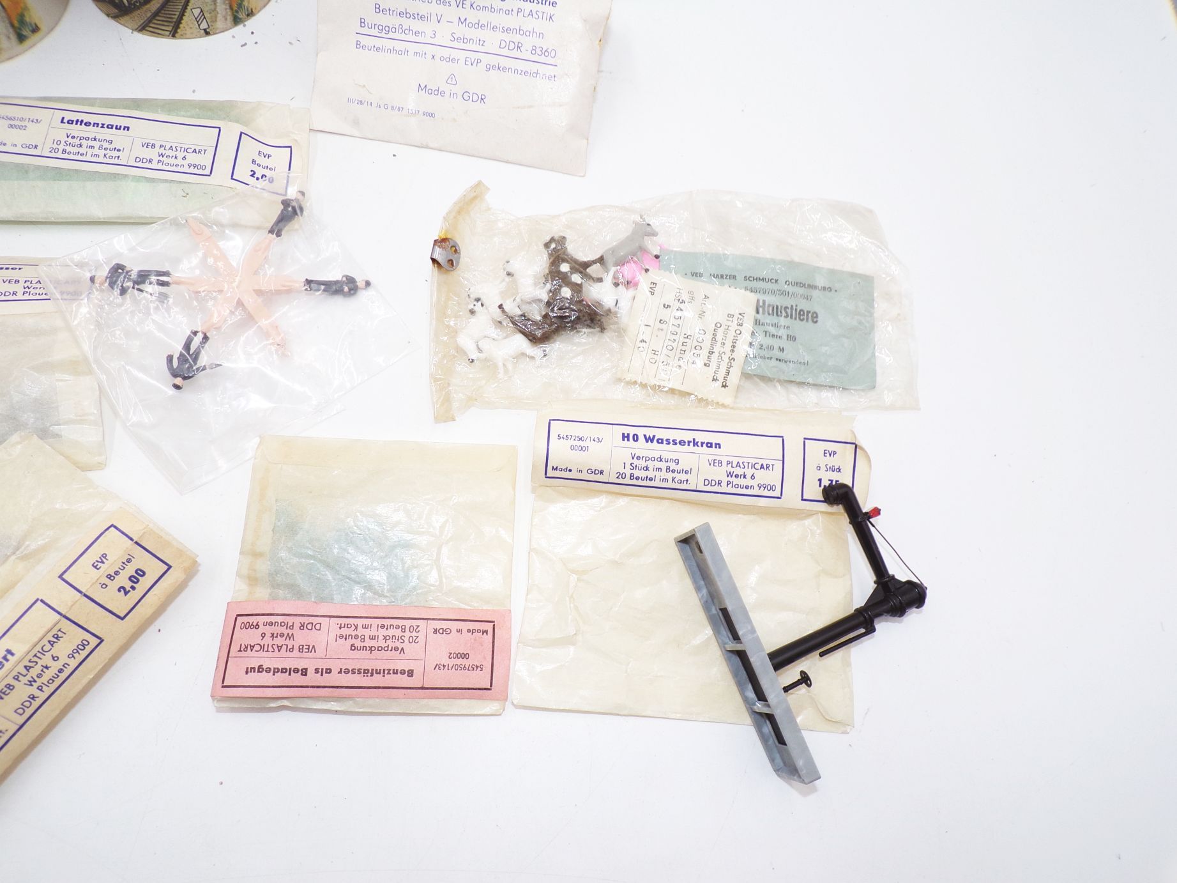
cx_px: 588
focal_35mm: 24
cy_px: 442
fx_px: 816
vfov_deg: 56.8
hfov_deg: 71.6
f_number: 4.4
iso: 80
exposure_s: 1/45
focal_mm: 4.3
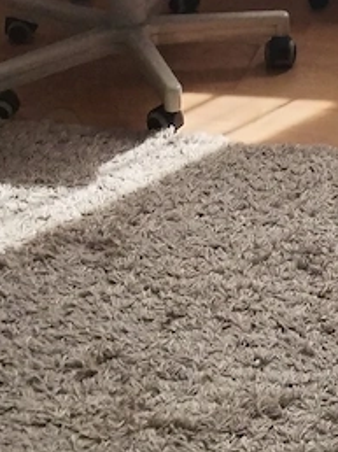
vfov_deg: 11.4
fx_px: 1956
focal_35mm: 150
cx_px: 510
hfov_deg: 9.6
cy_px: -552
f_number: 1.8
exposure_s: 1/276
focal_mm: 4.75
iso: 100
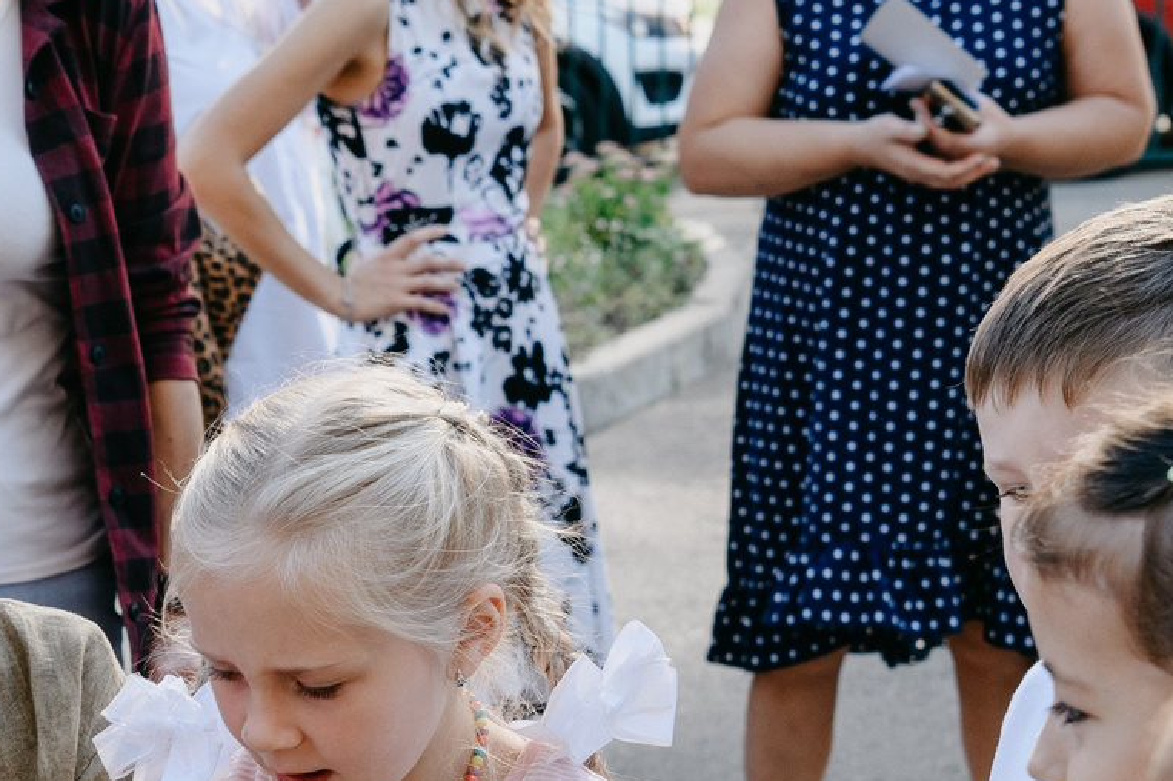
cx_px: 81
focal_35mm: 94
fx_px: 3061
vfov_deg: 14.2
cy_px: 833
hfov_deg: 21.1
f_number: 4
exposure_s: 1/400
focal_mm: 28
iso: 160
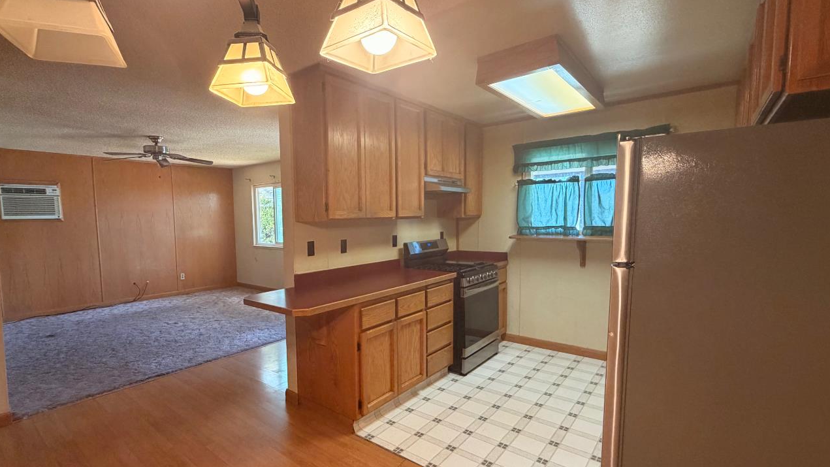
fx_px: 396
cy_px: 250
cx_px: 358
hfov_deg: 92.1
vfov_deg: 61.0
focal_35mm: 18
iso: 320
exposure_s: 1/60
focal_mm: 2.22
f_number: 2.2
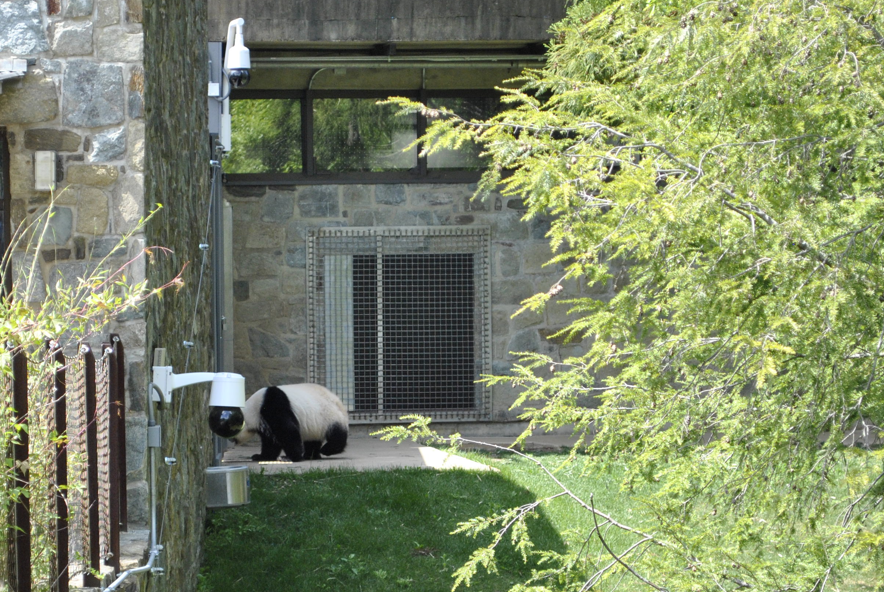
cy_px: 428
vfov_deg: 10.3
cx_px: 311
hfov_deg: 15.4
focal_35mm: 133
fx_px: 3265
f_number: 5.6
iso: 500
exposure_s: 1/500
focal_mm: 55
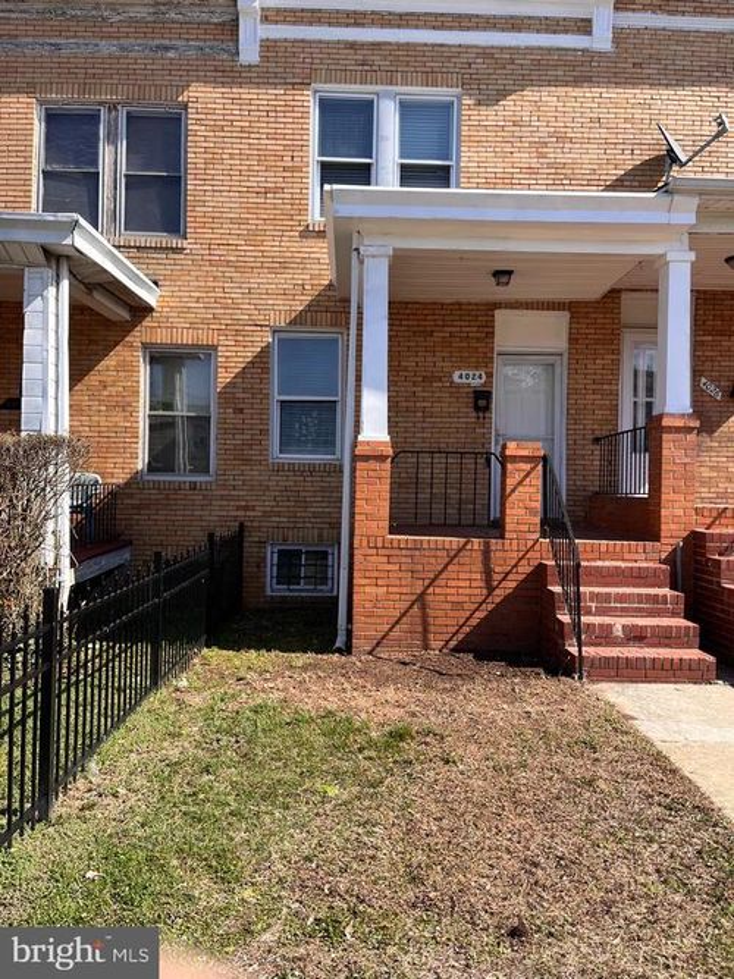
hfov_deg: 53.0
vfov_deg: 67.3
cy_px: 490
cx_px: 367
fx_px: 735
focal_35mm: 26
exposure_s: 1/1992
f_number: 1.6
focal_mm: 5.1
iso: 50
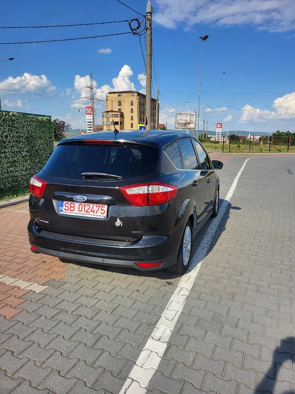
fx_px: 295
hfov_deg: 53.1
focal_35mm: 26
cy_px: 197
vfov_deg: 67.3
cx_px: 148
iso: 40
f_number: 1.8
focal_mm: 5.4
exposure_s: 1/1667
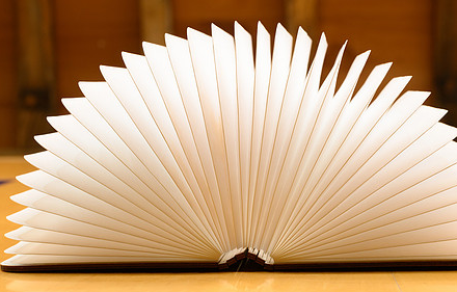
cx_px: 244
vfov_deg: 15.9
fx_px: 1040
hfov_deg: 24.8
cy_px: 227
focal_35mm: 83
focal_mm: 41
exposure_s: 1/5
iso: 200
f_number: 5.6
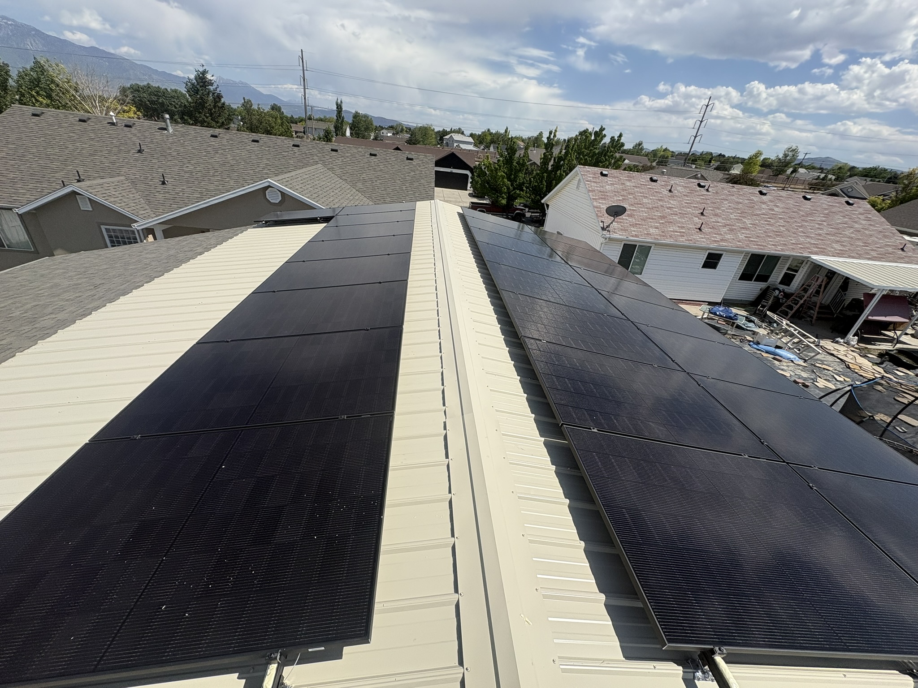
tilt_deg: -29.4
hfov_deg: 102.1
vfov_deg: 85.7
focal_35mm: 14
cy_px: 344
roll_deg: -7.2
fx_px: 371
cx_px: 459
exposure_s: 1/3717
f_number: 2.2
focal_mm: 2.22
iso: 50
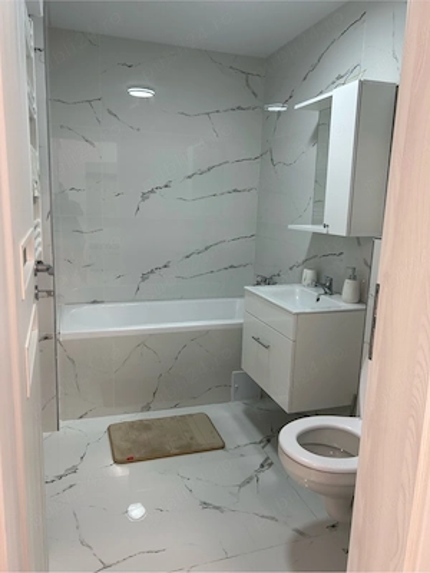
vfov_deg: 67.3
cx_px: 215
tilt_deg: -10.7
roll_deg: -2.4
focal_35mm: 26
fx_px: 431
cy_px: 286
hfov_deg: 53.1
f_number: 1.5
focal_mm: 5.7
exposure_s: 1/100
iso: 40
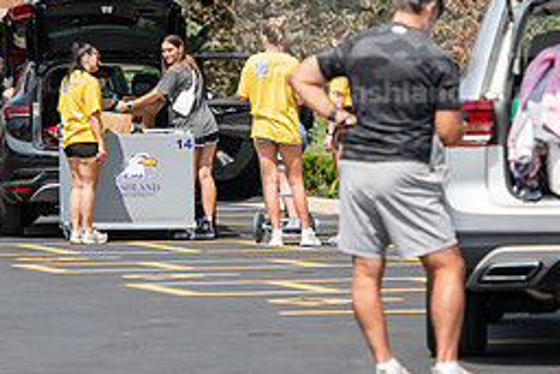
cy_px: 139
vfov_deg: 4.3
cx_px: 168
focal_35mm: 317
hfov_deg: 6.5
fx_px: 4934
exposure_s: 1/500
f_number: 3.5
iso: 64
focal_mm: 140
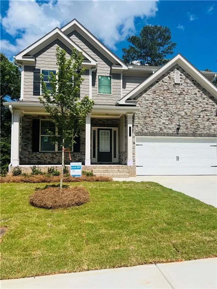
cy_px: 144
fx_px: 217
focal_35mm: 26
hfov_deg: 53.1
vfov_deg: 67.3
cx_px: 108
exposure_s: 1/6579
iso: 50
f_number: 1.5
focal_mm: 5.7
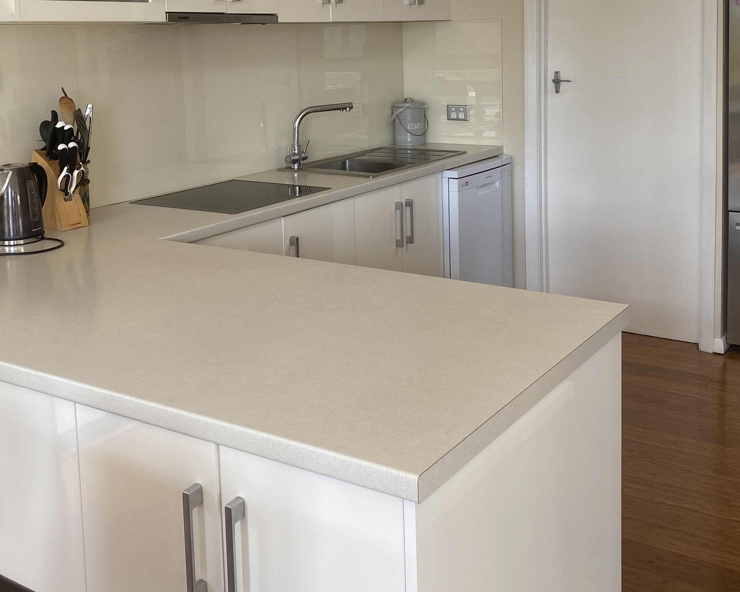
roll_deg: +1.6
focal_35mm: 42
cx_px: 363
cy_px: 151
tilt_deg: -7.7
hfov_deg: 43.8
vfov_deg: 34.9
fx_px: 920
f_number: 1.8
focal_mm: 4.25
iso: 64
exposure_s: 1/121
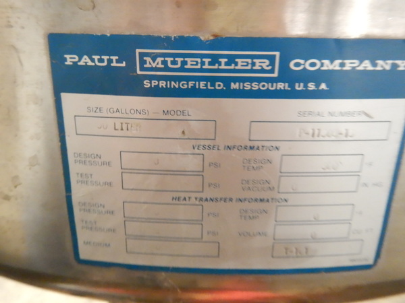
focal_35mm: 24
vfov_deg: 56.8
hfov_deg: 71.6
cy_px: 152
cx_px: 202
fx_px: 281
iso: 1600
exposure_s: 1/5
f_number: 2.8
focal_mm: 4.3
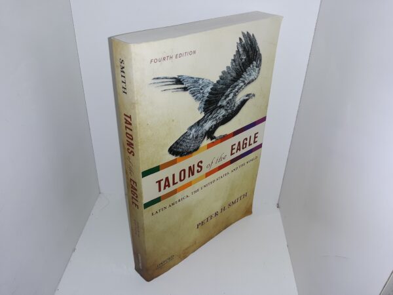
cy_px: 148
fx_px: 318
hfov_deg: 63.4
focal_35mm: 28
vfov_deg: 49.7
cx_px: 196
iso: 40
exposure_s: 1/165
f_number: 1.7
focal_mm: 3.7
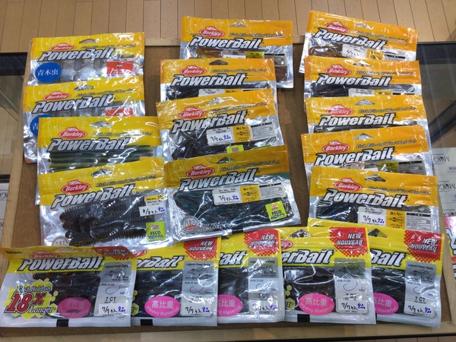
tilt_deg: -72.0
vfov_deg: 45.4
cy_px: 171
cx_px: 228
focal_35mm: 31
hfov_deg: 58.4
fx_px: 408
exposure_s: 1/60
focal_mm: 3.3
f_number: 2.4
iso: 25
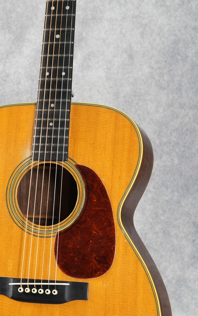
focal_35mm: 101
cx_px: 37
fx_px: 872
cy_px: 122
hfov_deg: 12.9
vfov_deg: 20.6
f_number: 6.3
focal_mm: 50
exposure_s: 1/1.6
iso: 400
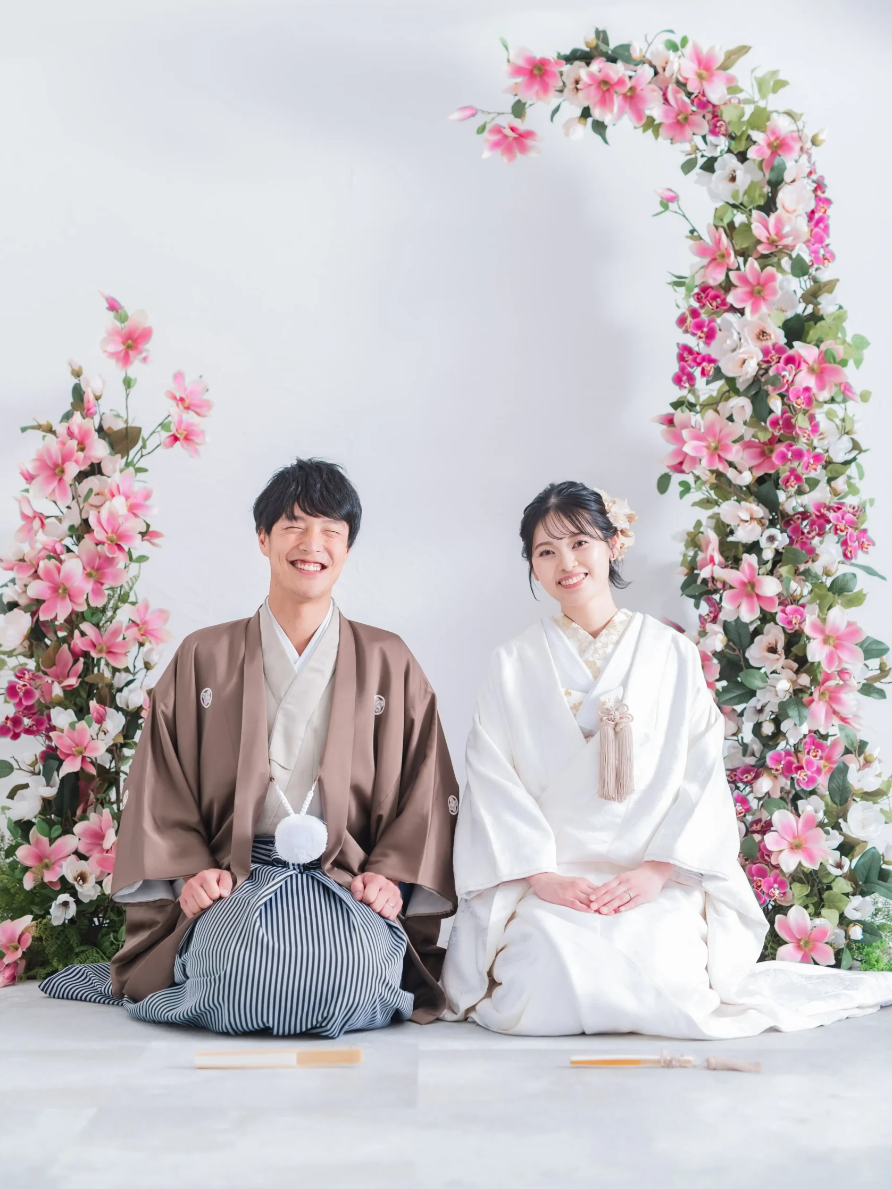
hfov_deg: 26.6
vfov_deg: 34.9
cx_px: 440
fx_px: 1890
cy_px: 550
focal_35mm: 55
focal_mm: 50
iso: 160
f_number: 2.5
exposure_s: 1/160
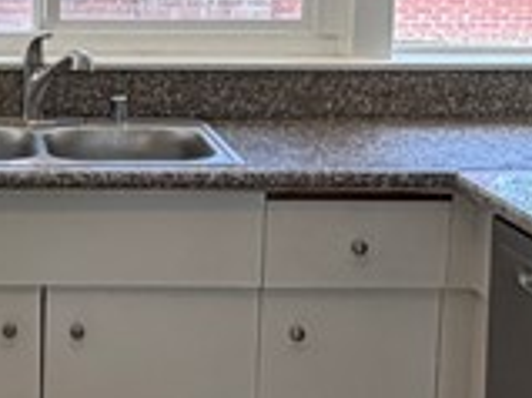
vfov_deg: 16.3
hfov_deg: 20.9
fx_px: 1382
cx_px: -20
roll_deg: +0.5
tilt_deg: -9.6
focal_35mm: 90
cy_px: 117
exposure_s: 1/120
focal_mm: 2.22
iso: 125
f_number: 2.2
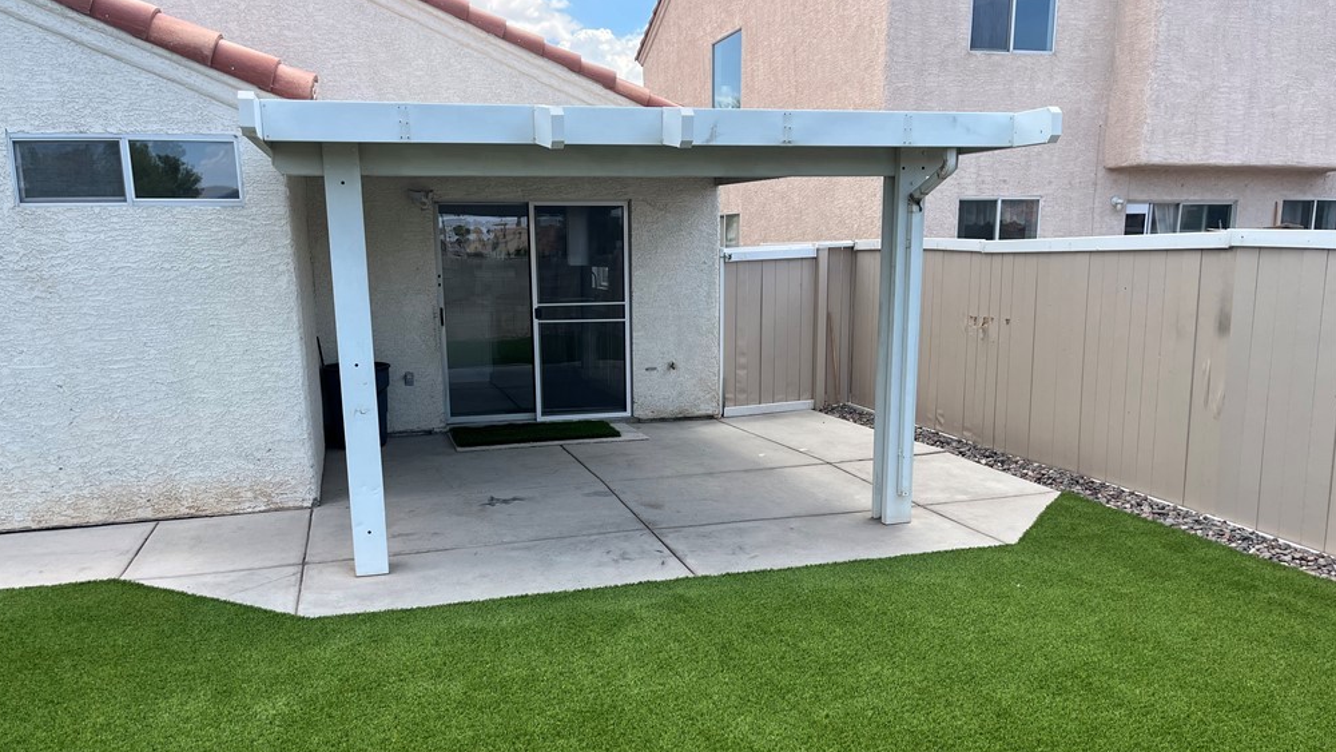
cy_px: 465
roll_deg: +1.7
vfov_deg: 40.0
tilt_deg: -11.5
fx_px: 1028
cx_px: 656
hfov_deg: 66.0
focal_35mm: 29
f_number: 1.6
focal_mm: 5.1
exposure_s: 1/1389
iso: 50
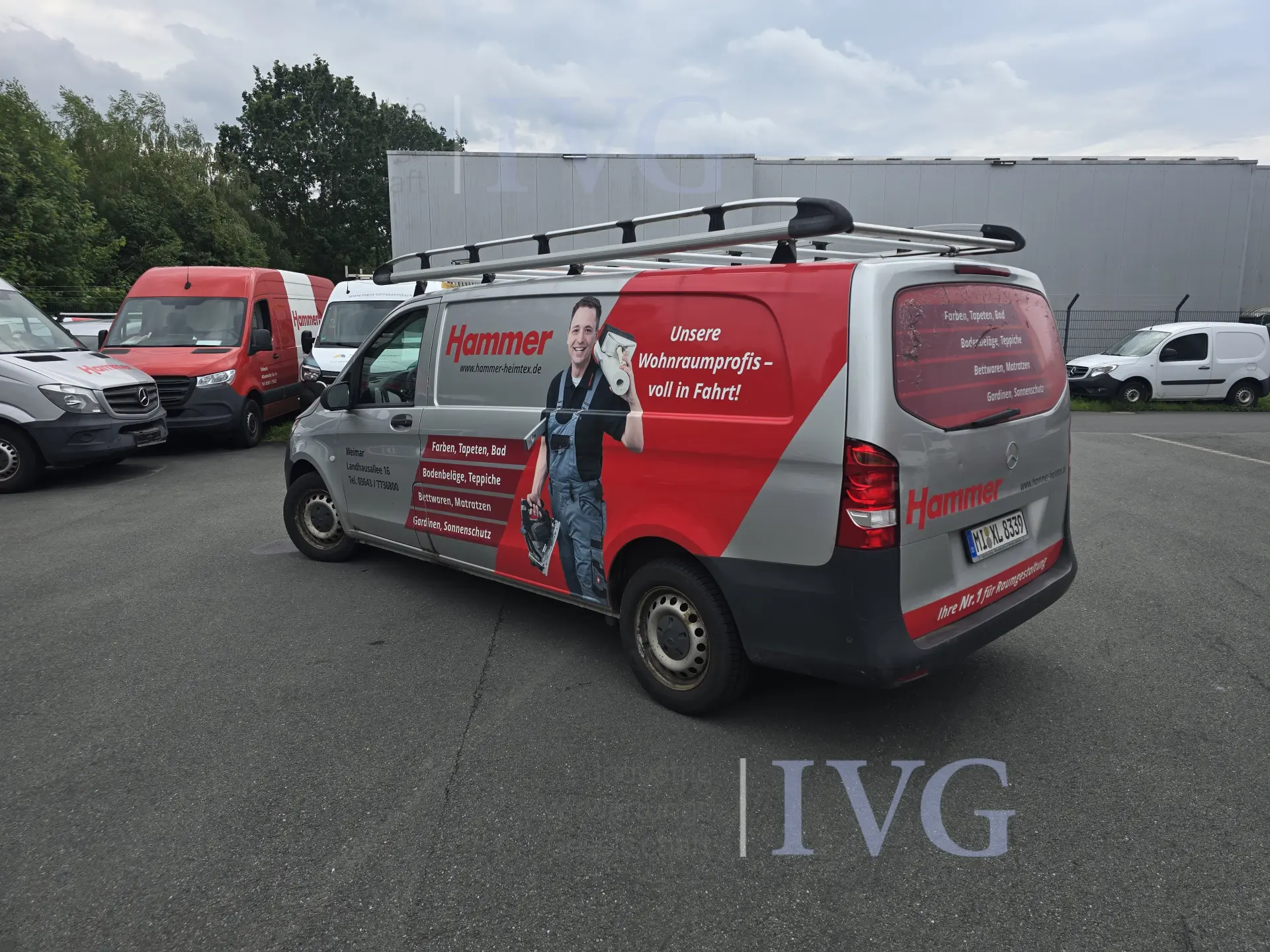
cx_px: 635
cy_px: 476
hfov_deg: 73.9
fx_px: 844
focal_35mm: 23
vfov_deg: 58.9
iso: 12
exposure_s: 1/816
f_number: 1.7
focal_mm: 6.3
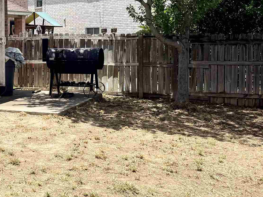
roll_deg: +0.7
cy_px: 79
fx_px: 501
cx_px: -29
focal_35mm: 66
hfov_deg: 26.9
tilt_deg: -4.5
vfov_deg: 22.2
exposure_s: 1/4167
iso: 80
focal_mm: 6.76
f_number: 1.78
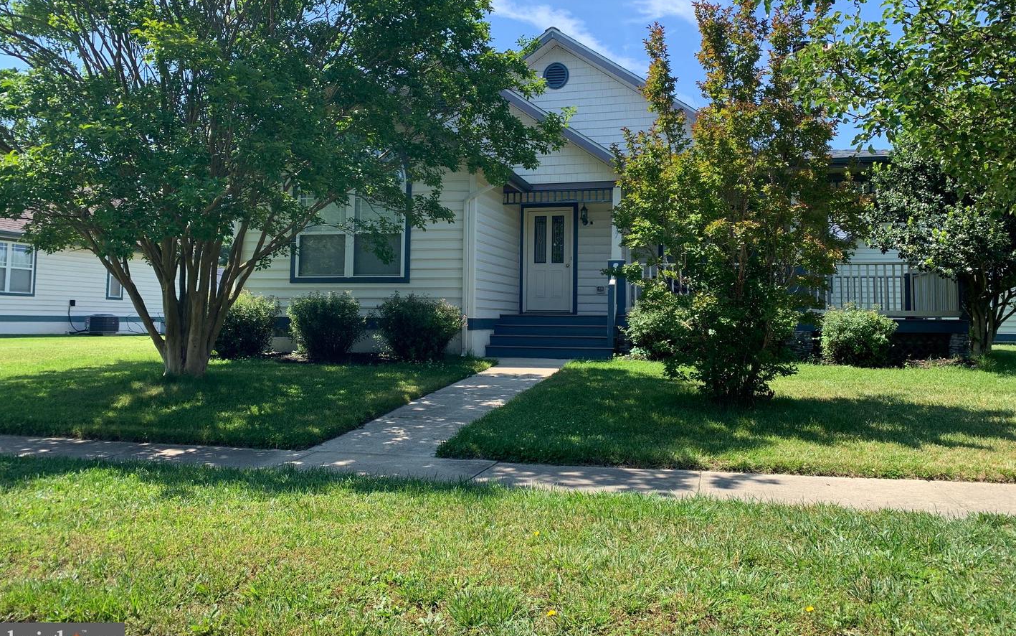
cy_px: 276
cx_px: 515
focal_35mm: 28
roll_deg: -0.7
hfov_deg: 66.5
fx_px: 775
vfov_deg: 44.5
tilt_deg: +2.9
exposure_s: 1/743
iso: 25
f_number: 1.8
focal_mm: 4.25
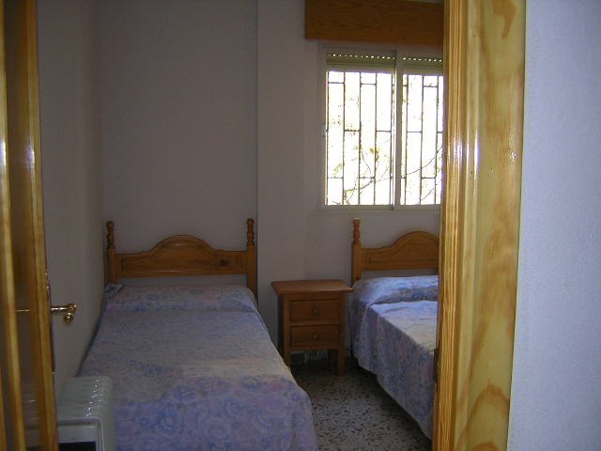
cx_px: 300
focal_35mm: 36
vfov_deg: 39.7
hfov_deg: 51.4
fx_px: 625
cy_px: 226
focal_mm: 4.7
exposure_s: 1/30
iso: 100
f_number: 2.6
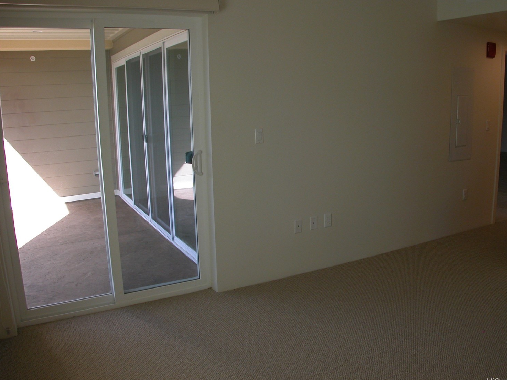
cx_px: 262
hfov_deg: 49.0
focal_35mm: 38
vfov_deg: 37.7
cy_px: 178
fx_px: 556
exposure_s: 1/73.8
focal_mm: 8.9
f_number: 3.2
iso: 100
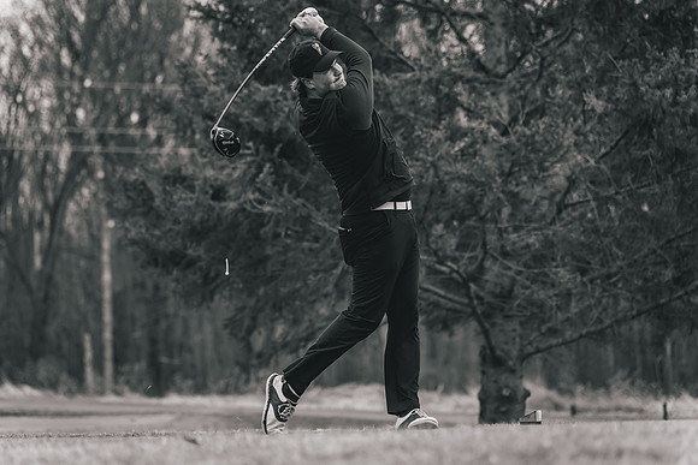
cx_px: 332
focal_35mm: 111
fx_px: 2150
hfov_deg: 18.4
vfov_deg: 12.4
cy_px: 234
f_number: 2.8
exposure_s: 1/3200
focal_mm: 102
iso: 640
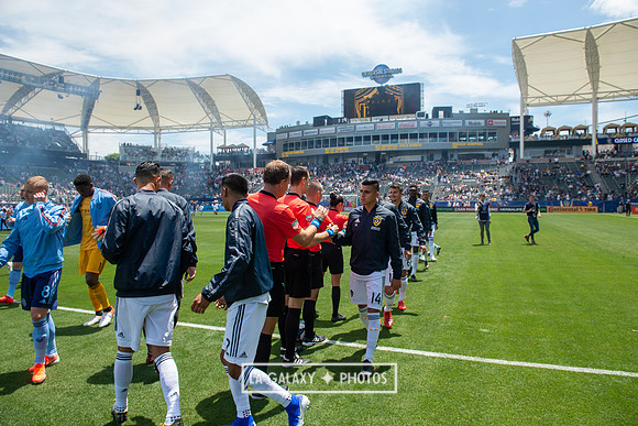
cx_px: 319
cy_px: 213
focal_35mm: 24
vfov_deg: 53.2
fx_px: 425
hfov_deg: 73.7
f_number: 5.6
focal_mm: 24
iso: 200
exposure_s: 1/640
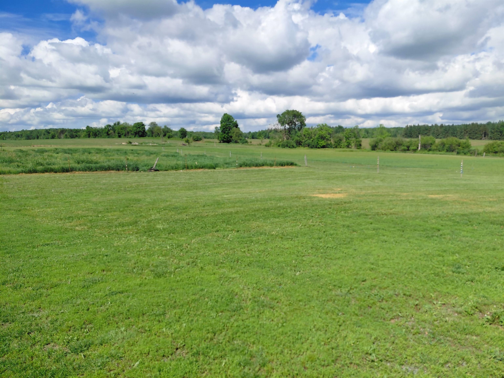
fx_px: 364
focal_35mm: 25
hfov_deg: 69.4
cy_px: 189
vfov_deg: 54.9
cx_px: 252
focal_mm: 4.69
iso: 50
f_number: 1.8
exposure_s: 1/3420
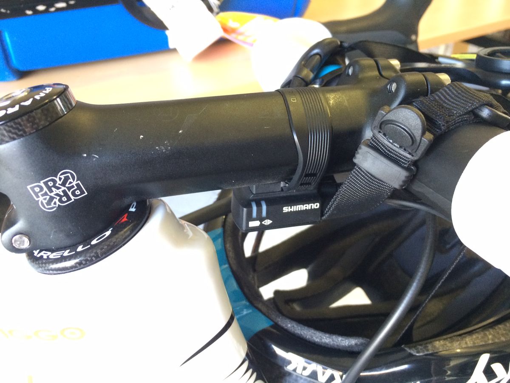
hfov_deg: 60.0
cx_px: 255
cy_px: 192
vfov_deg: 46.8
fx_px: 442
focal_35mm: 30
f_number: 2.2
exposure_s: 1/30
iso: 200
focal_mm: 4.12
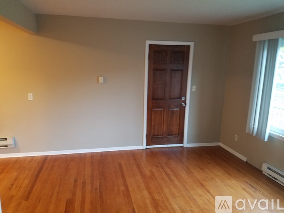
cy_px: 106
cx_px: 142
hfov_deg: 67.3
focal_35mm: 26
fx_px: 213
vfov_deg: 53.0
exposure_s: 1/10
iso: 200
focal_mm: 4.2
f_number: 1.7
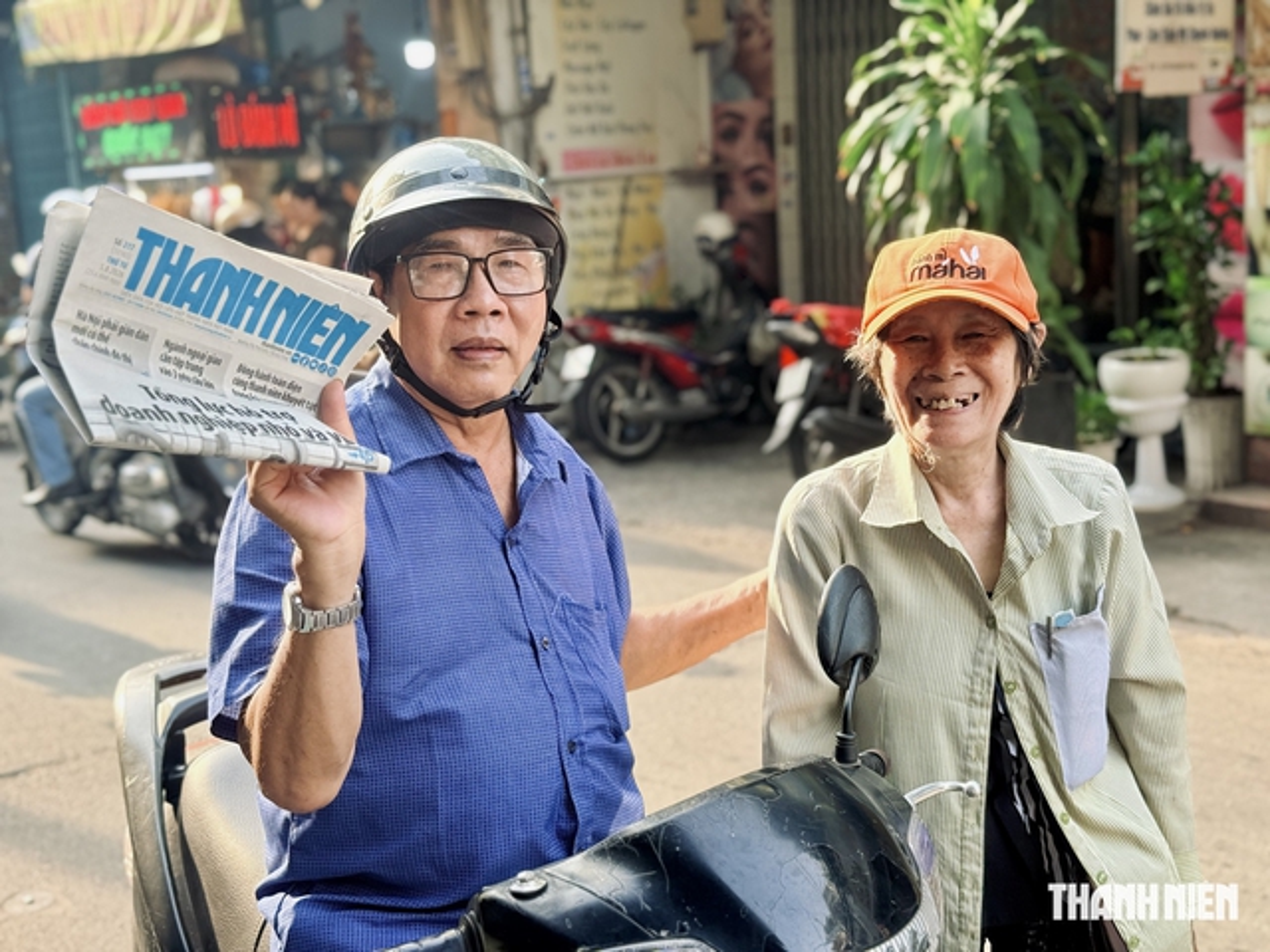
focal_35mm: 48
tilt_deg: -8.9
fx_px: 1761
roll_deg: +3.2
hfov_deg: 39.7
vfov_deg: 30.3
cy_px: 476
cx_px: 635
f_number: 1.78
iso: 100
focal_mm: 6.76
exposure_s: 1/273
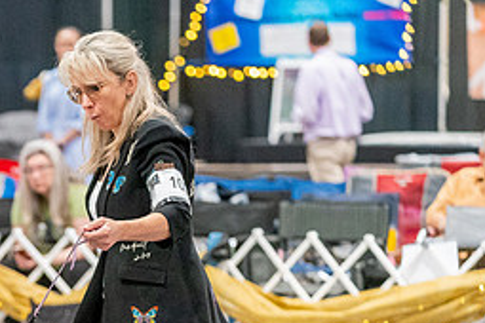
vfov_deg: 5.4
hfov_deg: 8.1
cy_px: 337
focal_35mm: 252
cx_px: -11
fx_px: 3395
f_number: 2.8
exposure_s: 1/250
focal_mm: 111
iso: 8000
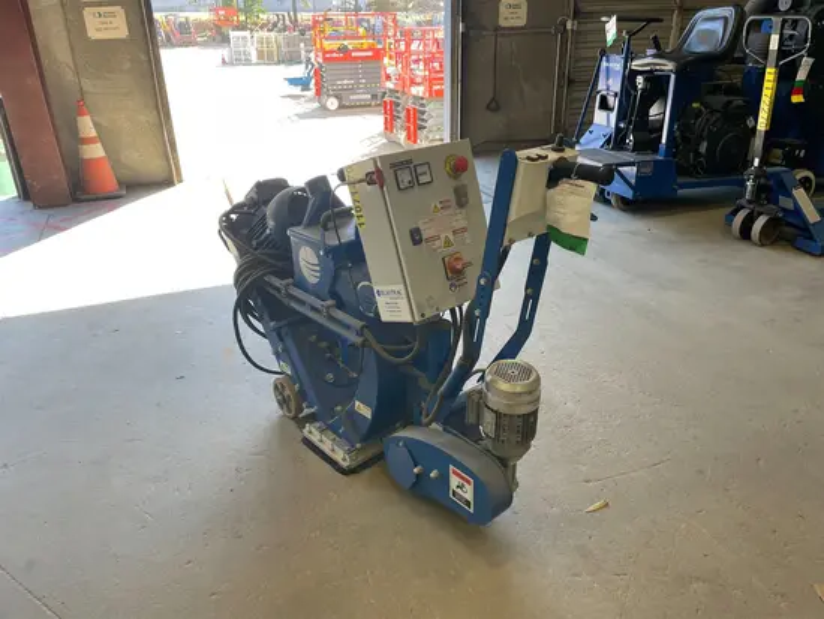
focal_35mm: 26
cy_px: 310
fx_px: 619
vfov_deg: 53.1
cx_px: 412
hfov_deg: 67.3
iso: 32
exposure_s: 1/121
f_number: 1.6
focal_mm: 4.2
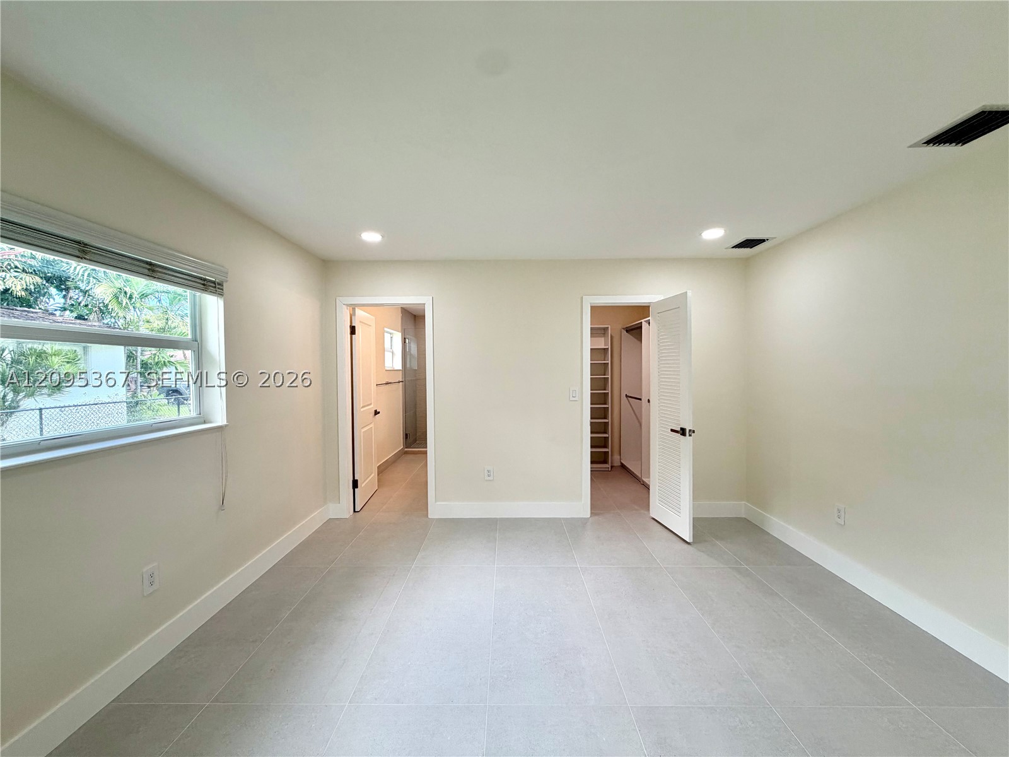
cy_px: 378
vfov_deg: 85.7
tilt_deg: -1.9
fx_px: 408
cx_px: 504
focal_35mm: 14
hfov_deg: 102.1
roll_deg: +1.0
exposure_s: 1/120
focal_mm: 2.22
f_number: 2.2
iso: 64
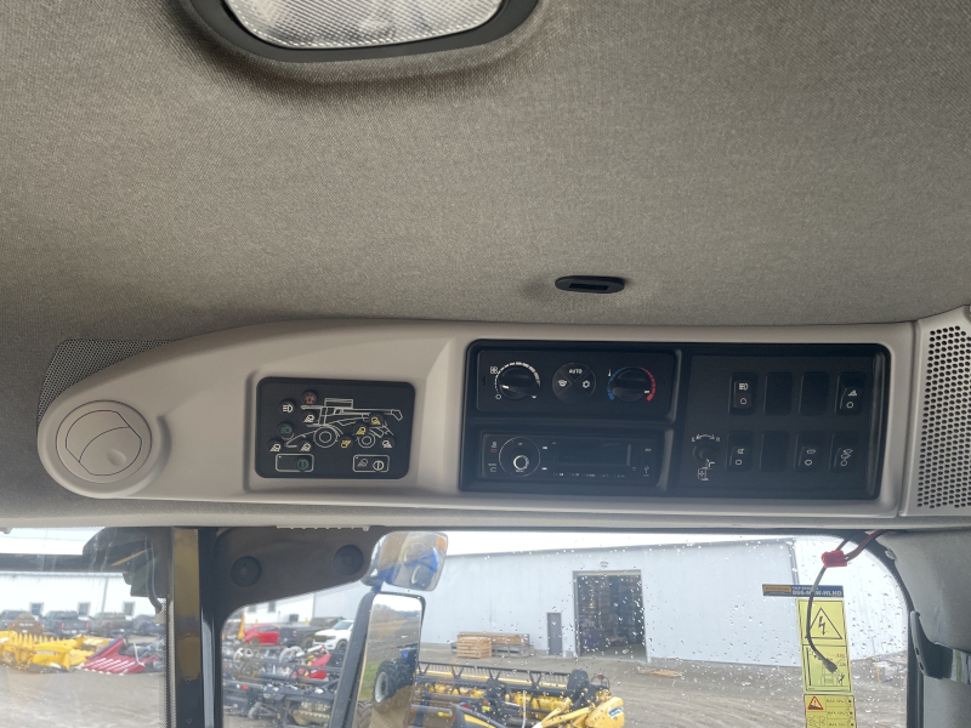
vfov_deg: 53.1
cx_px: 486
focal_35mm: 26
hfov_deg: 67.3
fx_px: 729
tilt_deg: +19.9
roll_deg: +0.1
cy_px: 364
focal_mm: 4.2
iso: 100
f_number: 1.6
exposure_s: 1/121
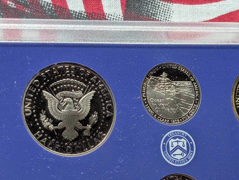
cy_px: 165
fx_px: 719
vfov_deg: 14.1
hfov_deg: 18.8
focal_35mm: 104
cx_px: 174
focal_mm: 6.9
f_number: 1.68
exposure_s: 1/89.9
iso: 68
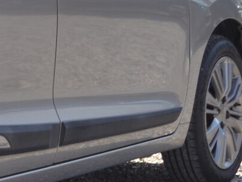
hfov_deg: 9.2
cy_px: 16
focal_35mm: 203
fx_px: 1420
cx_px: -235
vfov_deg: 7.3
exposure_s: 1/160
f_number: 6.3
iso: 100
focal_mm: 30
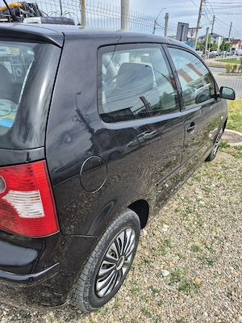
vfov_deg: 73.9
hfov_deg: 58.9
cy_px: 162
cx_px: 121
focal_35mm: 23
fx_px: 214
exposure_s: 1/1250
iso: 25
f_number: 1.8
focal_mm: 5.4
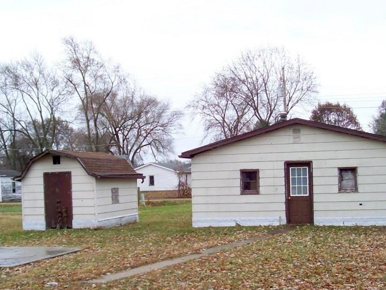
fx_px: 569
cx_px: 185
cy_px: 197
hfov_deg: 37.5
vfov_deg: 28.3
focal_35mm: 51
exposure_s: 1/161
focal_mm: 6
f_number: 2.7
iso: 80
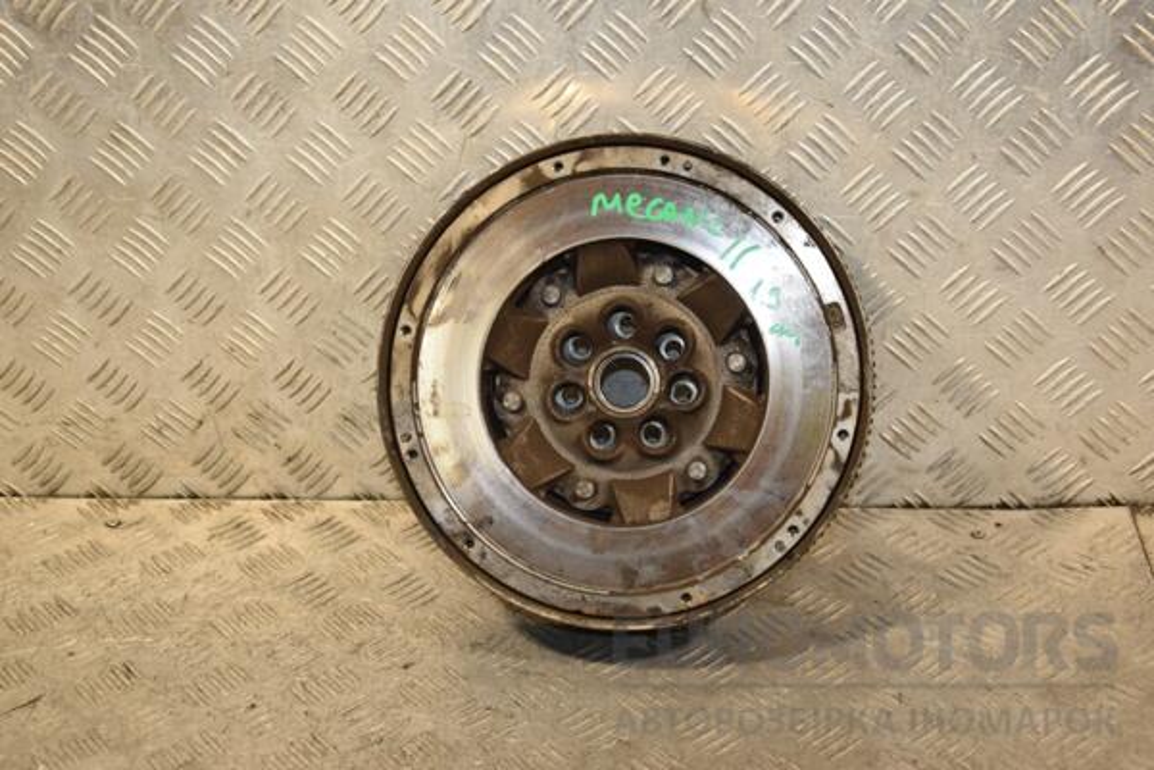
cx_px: 577
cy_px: 385
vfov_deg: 23.8
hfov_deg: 35.1
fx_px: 1827
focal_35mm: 57
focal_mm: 38
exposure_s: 1/160
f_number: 5
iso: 800
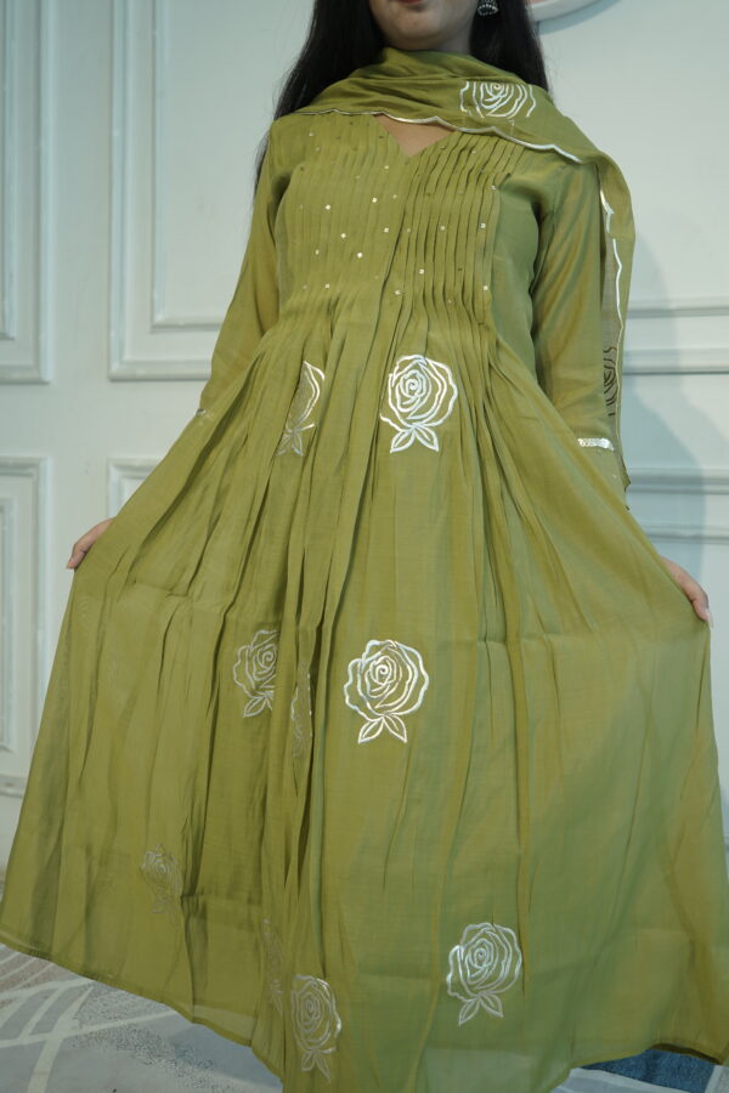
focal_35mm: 40
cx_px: 364
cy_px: 546
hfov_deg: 33.4
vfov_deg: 48.5
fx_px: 1215
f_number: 4
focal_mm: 40
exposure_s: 1/100
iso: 160
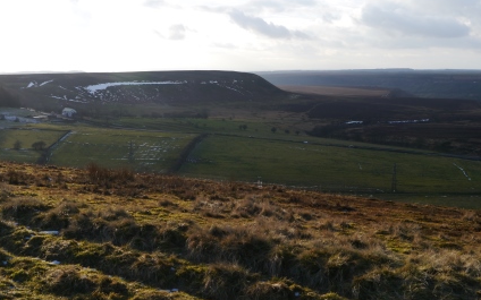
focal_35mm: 54
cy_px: 128
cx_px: 244
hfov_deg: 37.5
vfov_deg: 24.0
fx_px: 708
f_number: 7.1
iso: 160
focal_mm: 25
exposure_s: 1/250
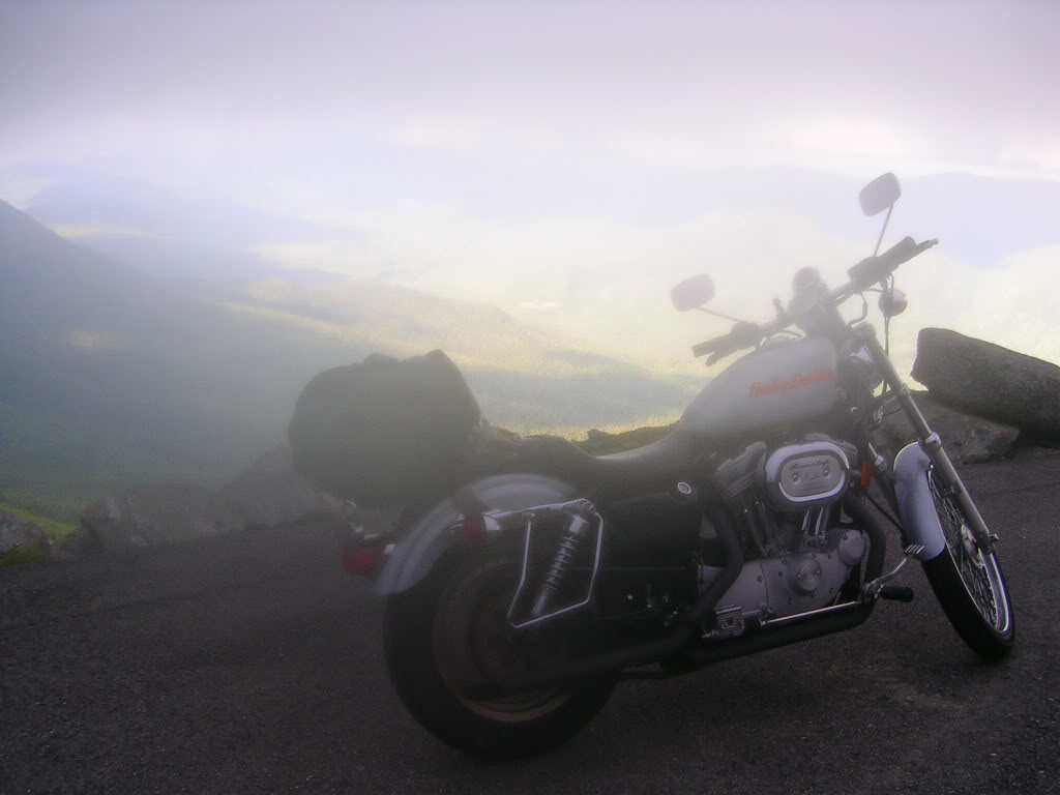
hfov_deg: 49.0
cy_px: 398
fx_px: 1164
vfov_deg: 37.7
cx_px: 530
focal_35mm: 38
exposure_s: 1/134
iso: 50
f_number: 2.8
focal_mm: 5.8
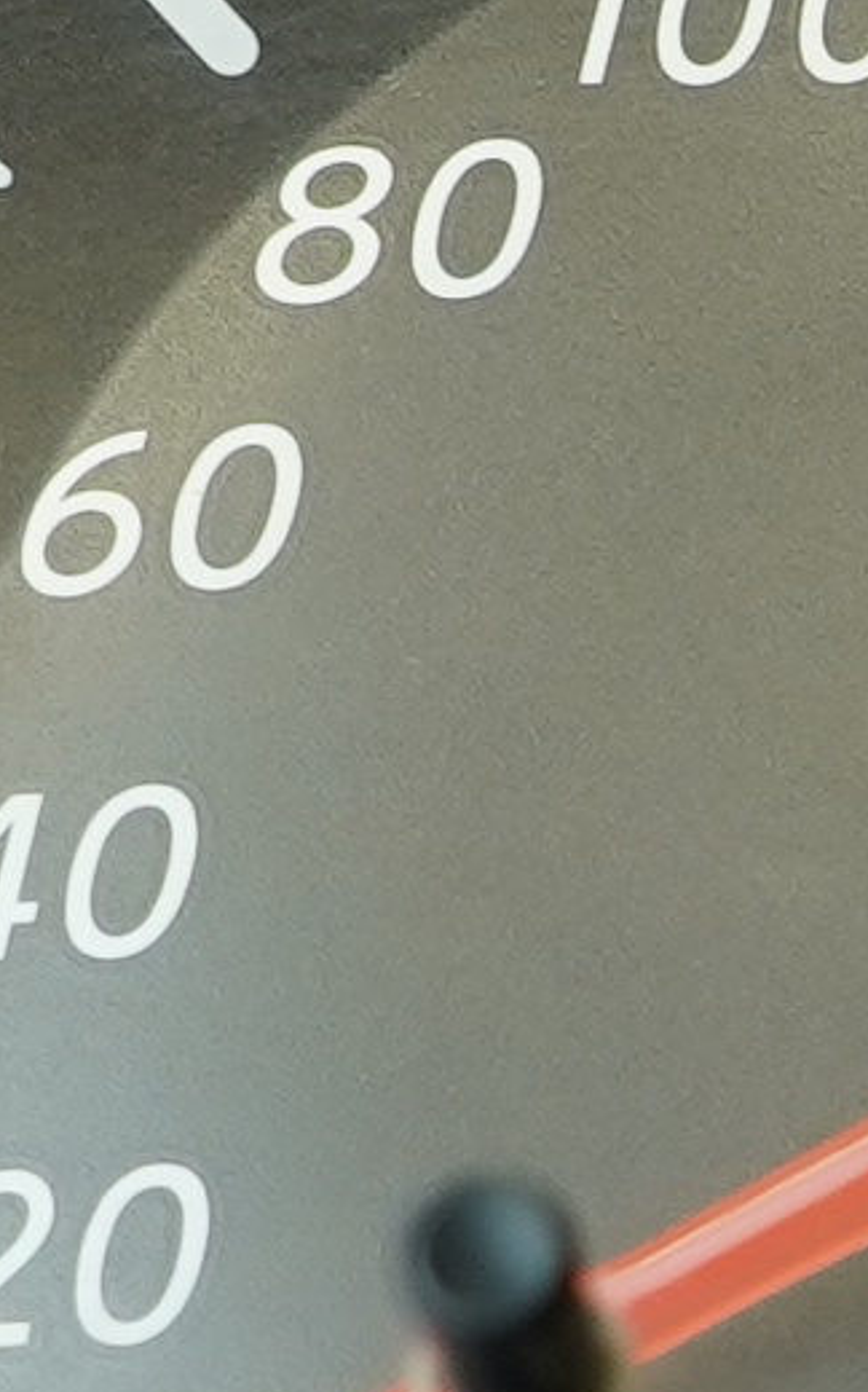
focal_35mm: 232
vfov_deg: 9.0
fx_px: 8788
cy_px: 1089
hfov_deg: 5.6
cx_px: 1299
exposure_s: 1/160
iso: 400
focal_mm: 20
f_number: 4
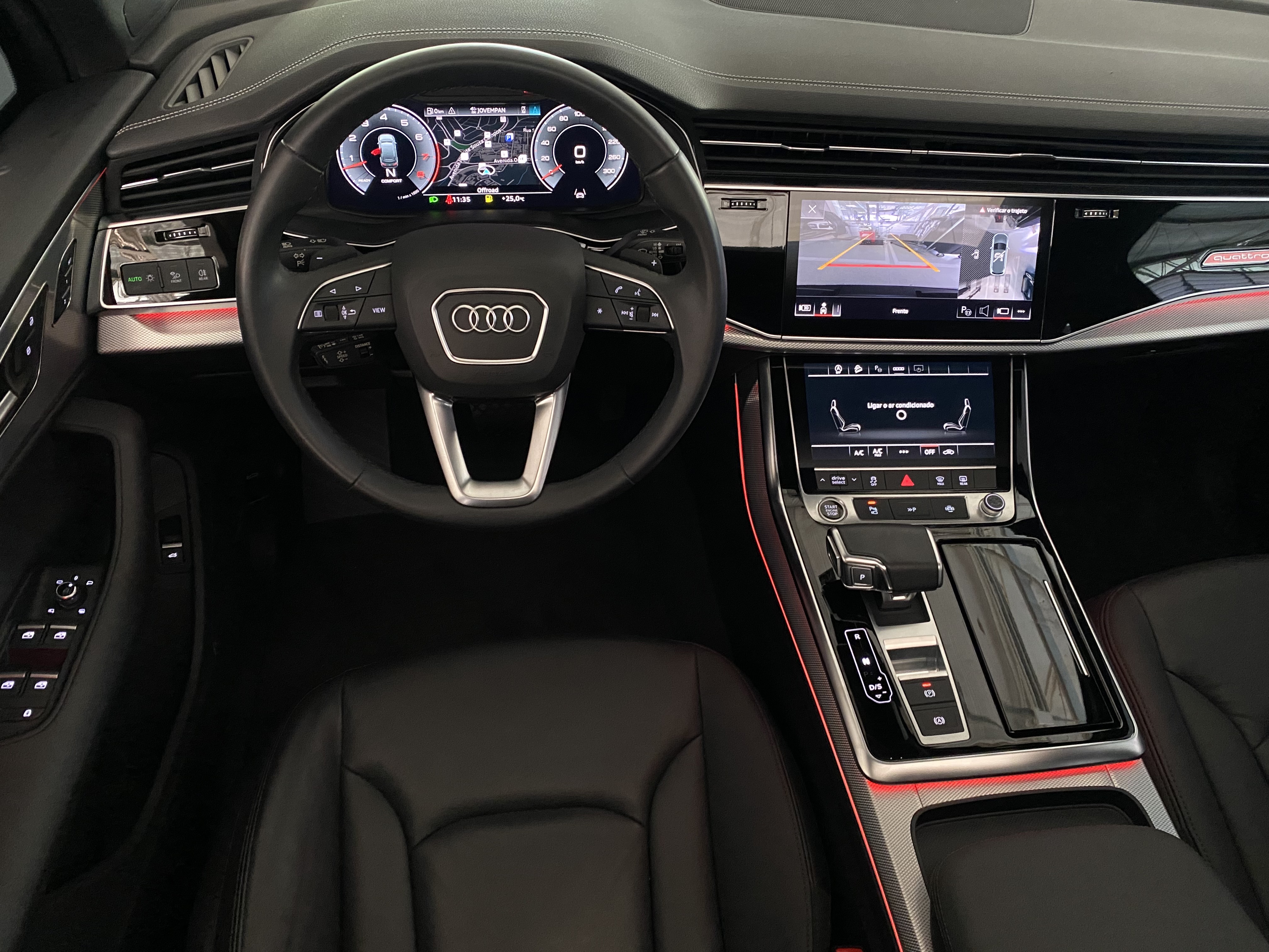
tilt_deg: -44.4
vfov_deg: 53.1
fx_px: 953
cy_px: 476
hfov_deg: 67.3
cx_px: 634
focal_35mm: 26
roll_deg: -3.5
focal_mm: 4.25
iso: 500
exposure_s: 1/51
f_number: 1.8
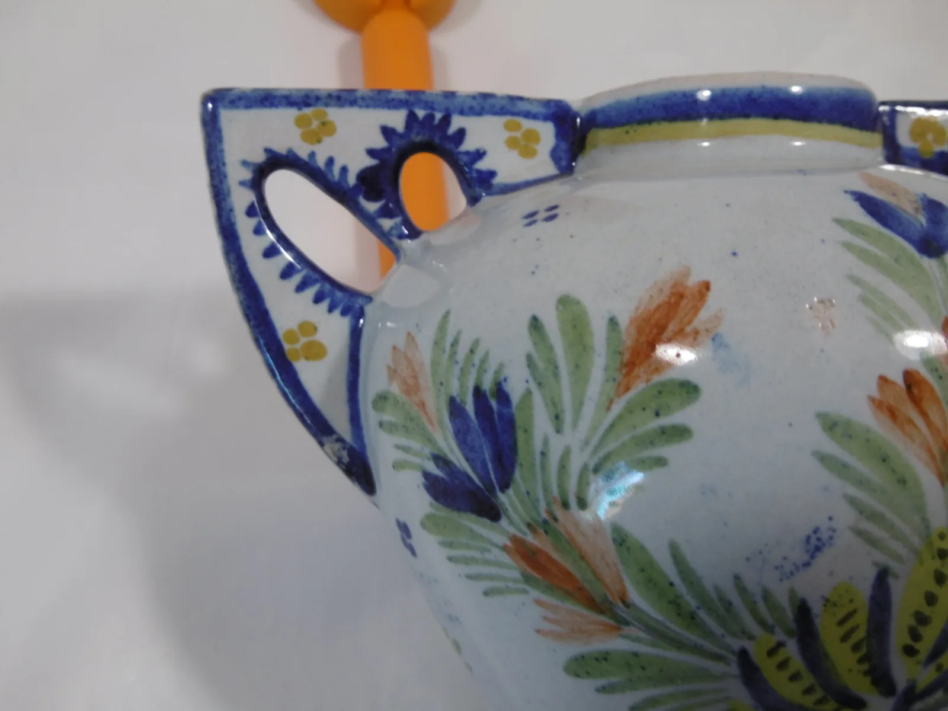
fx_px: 1178
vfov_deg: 33.6
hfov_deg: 43.9
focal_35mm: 43
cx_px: 474
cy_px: 356
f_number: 3.8
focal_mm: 7.7
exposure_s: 1/30
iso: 100
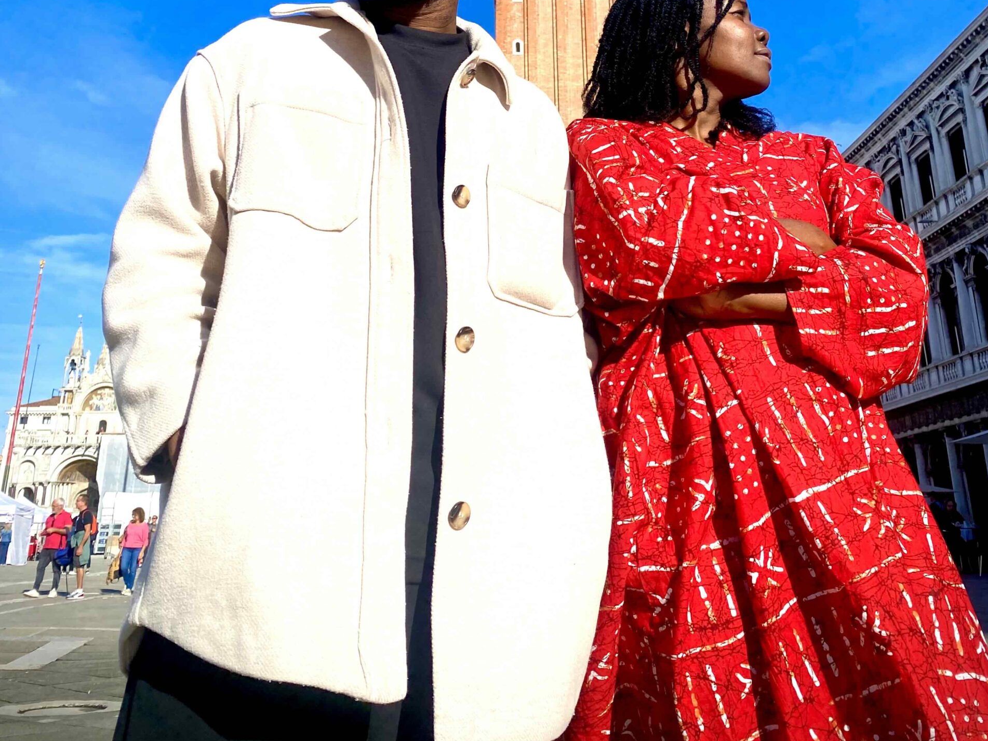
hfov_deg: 52.6
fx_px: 999
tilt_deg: +24.8
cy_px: 117
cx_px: 498
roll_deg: +1.1
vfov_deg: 38.7
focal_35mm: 35
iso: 32
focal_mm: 4.25
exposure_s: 1/4274
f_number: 1.8
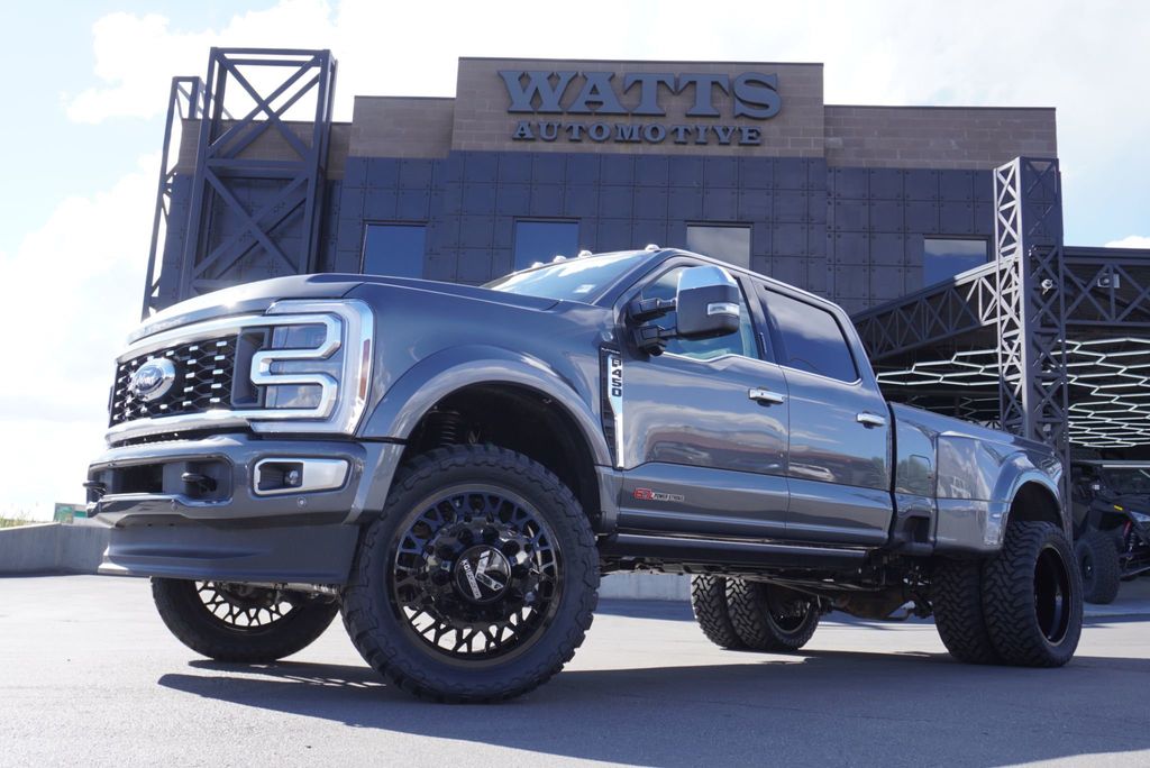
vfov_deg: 38.4
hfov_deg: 55.1
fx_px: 1103
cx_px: 575
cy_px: 384
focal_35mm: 34
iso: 100
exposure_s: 1/125
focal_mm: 23
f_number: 6.3
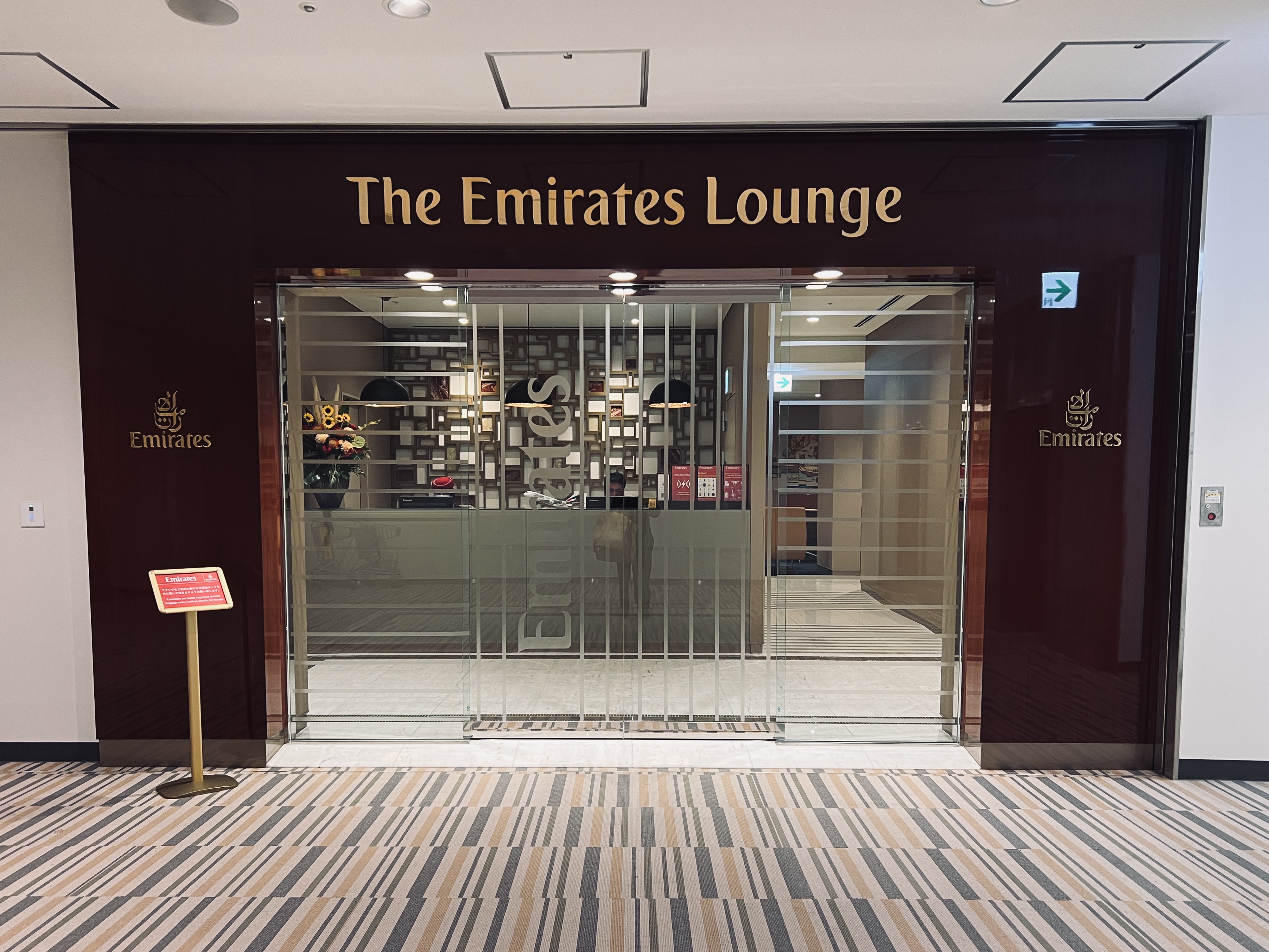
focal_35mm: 26
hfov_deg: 67.3
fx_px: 953
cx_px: 634
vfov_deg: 53.1
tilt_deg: +2.2
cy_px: 476
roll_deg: -0.1
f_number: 1.5
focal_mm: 5.7
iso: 100
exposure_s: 1/50
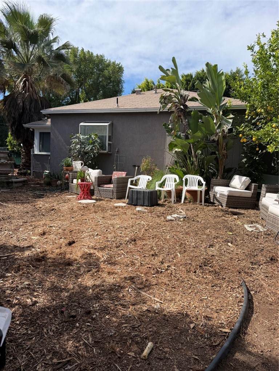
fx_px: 258
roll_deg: -2.0
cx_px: 140
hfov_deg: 56.8
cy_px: 186
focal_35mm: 24
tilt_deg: -2.5
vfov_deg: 71.6
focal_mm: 6.76
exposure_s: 1/3021
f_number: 1.78
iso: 80
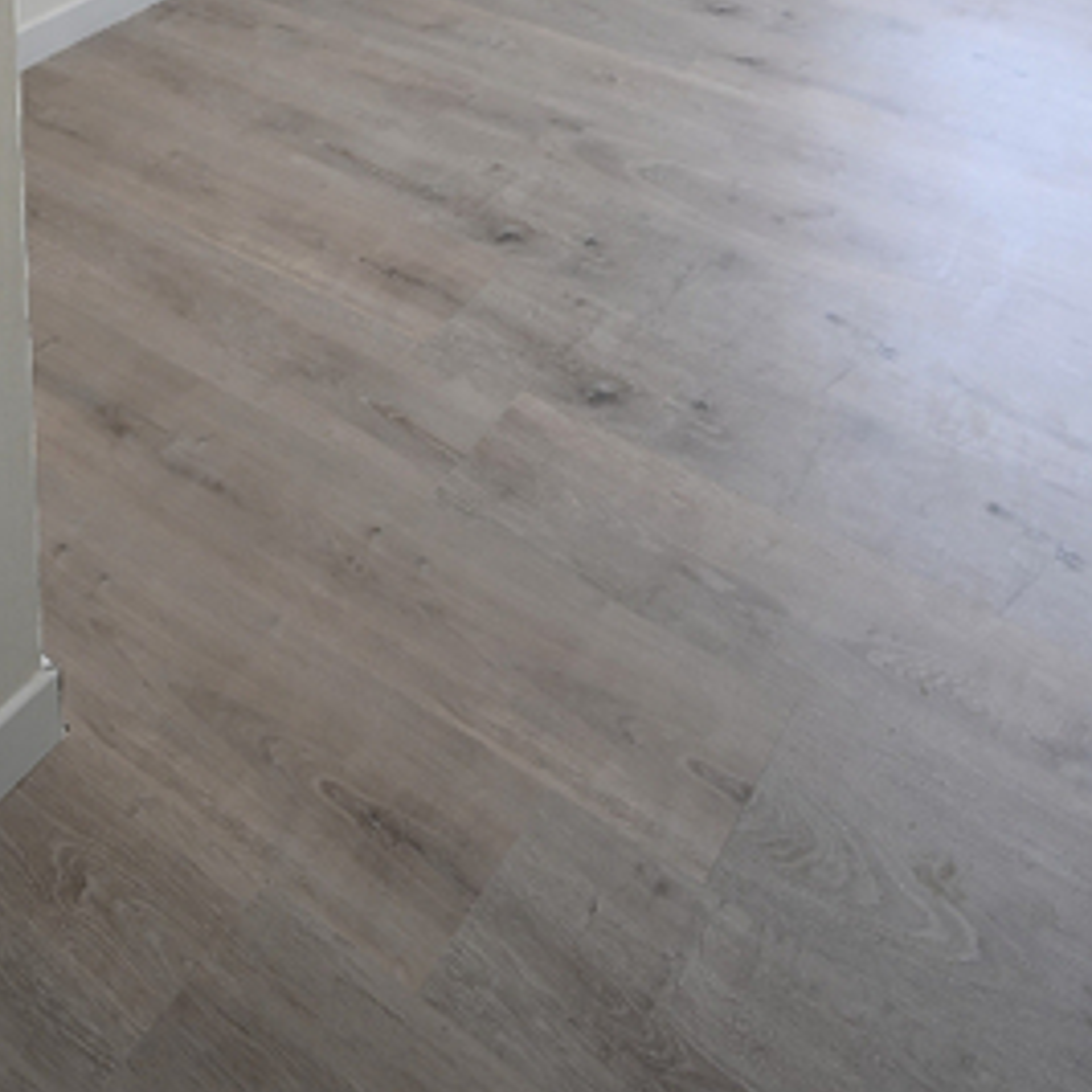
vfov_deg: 28.0
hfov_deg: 41.8
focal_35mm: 40
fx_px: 1428
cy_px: -548
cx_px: 495
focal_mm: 14
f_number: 4
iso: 100
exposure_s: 1/60
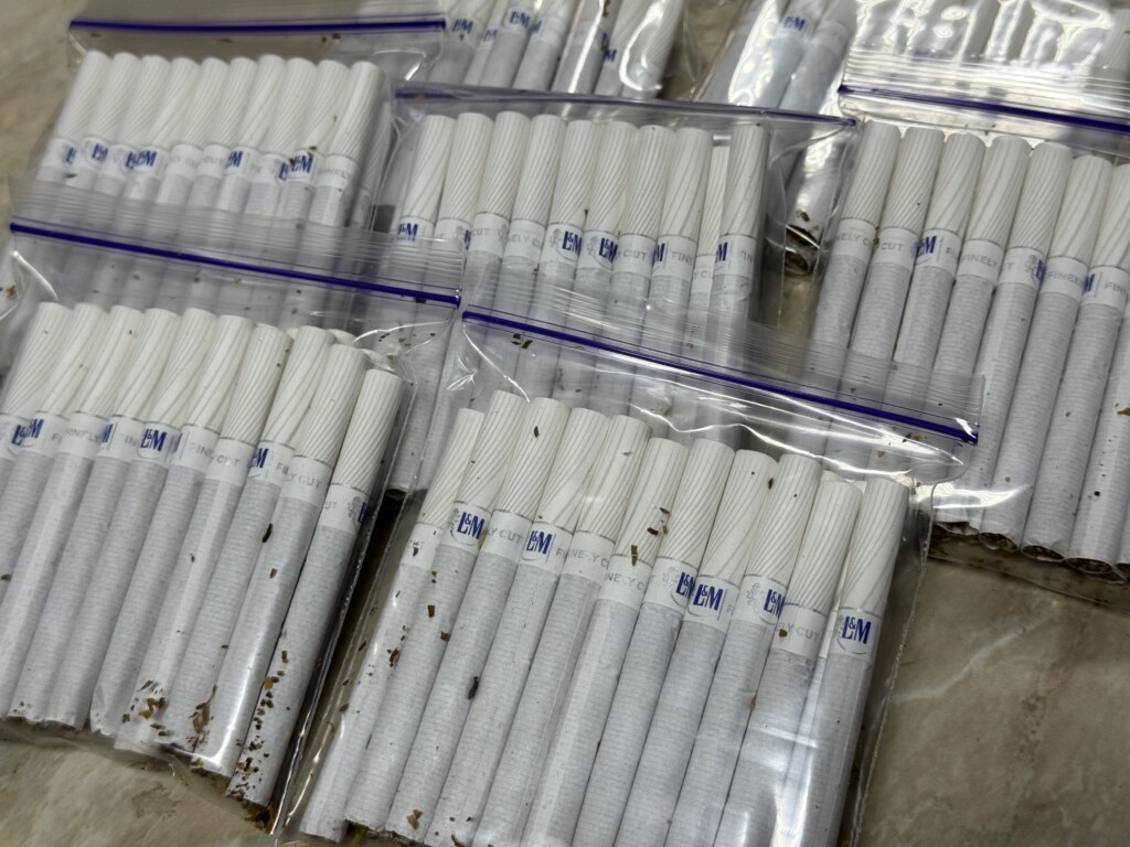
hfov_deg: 39.7
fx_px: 1567
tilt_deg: -54.1
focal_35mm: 48
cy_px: 424
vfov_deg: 30.3
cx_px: 565
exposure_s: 1/50
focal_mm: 6.76
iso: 50
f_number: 1.78
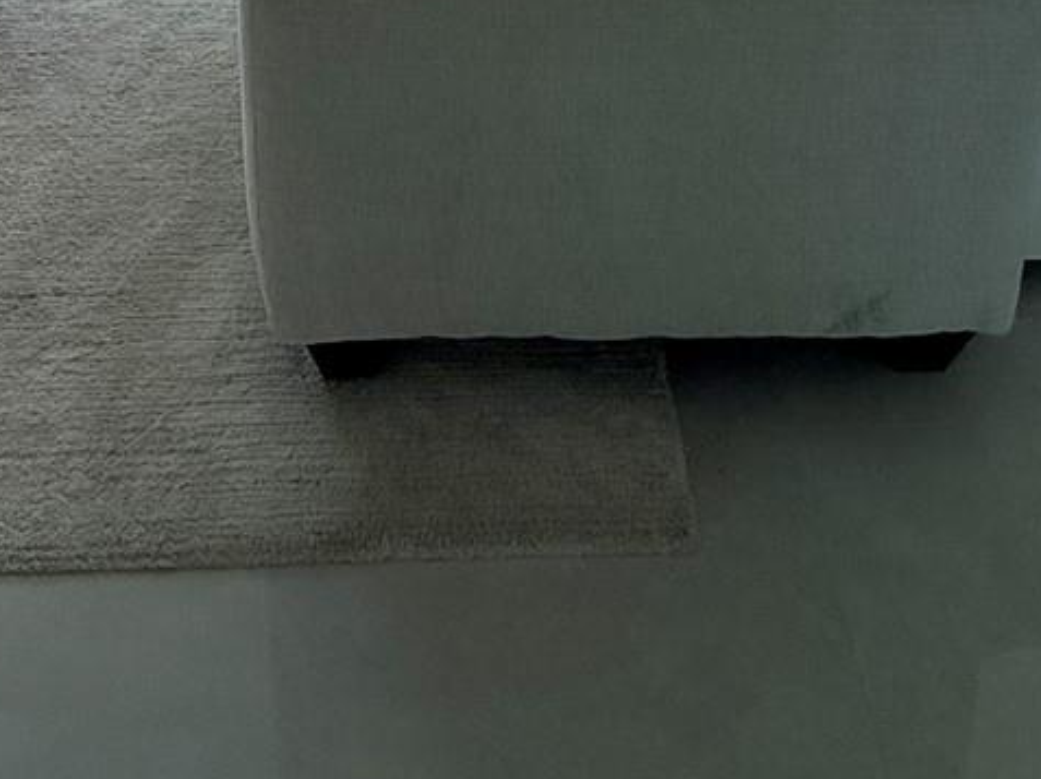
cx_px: 491
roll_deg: -0.6
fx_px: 1412
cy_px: -495
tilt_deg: -14.4
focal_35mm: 47
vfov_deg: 22.7
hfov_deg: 40.4
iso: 64
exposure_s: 1/1001
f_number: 2.2
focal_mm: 2.22
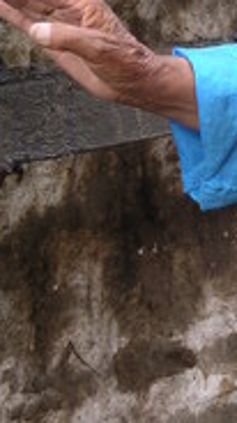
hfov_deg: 4.0
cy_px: 16
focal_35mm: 302
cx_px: 382
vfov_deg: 7.1
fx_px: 3386
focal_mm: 20.4
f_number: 3.8
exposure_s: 1/100
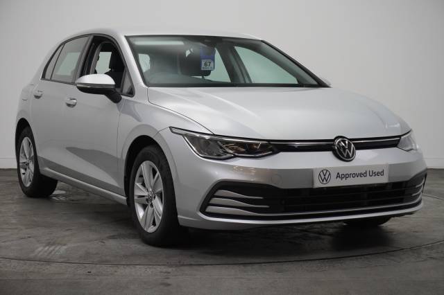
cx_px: 222
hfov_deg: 29.3
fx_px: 851
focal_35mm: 69
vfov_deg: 19.7
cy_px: 148
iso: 1600
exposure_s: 1/200
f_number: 5.6
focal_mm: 46
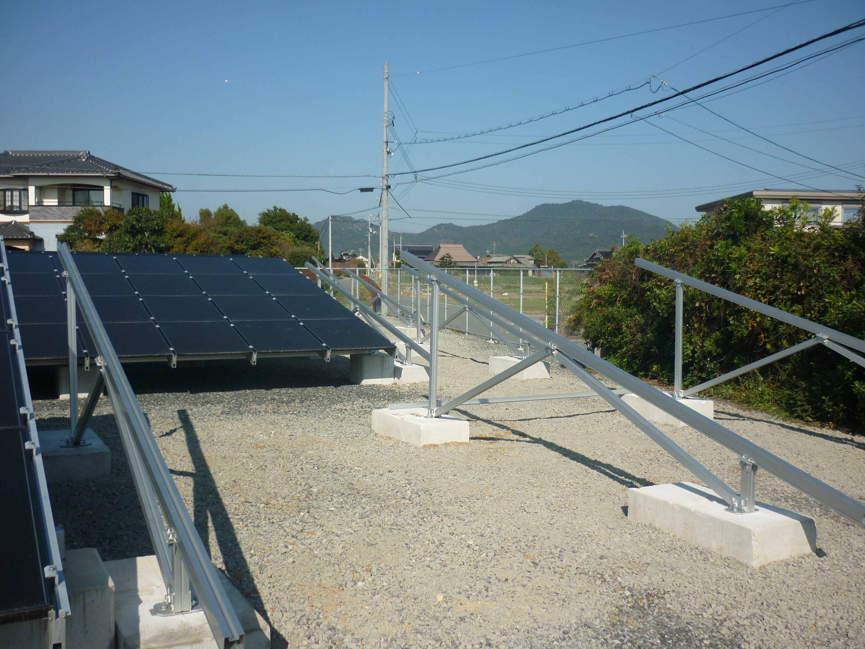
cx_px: 432
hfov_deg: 55.4
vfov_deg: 42.9
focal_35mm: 33
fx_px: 825
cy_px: 324
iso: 80
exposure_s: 1/250
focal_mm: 5.5
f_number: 8
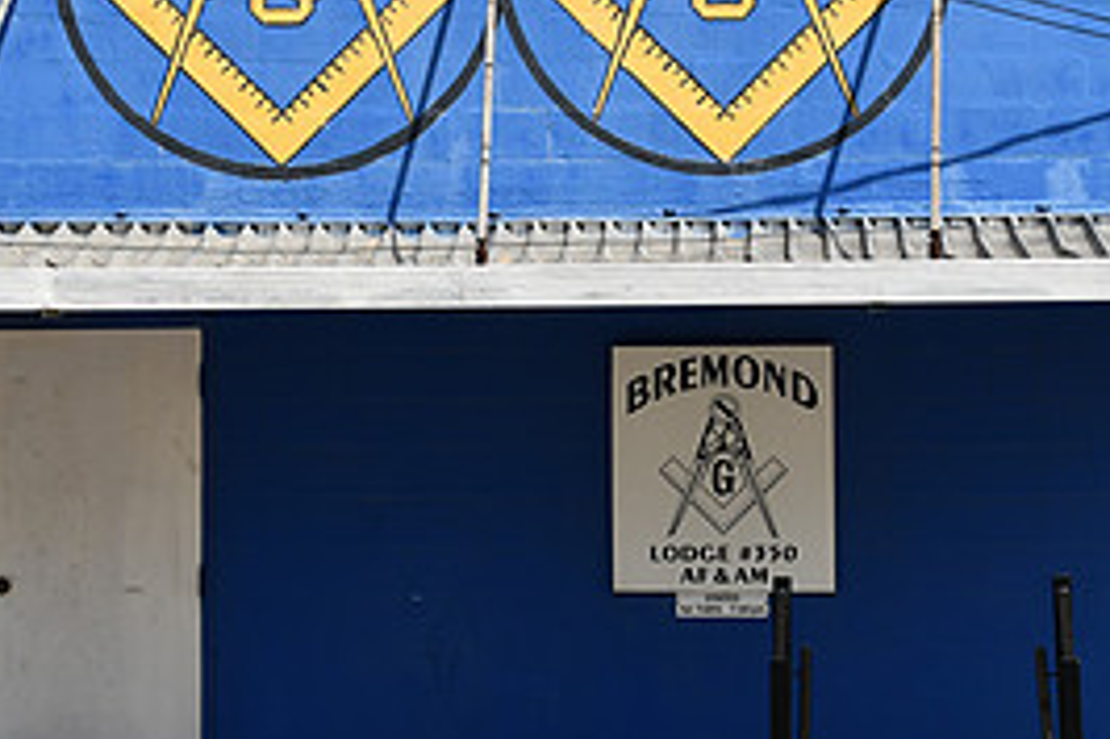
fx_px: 4838
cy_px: 169
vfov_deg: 8.7
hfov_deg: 13.1
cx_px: 534
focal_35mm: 157
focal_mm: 48
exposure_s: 1/400
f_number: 10
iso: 100
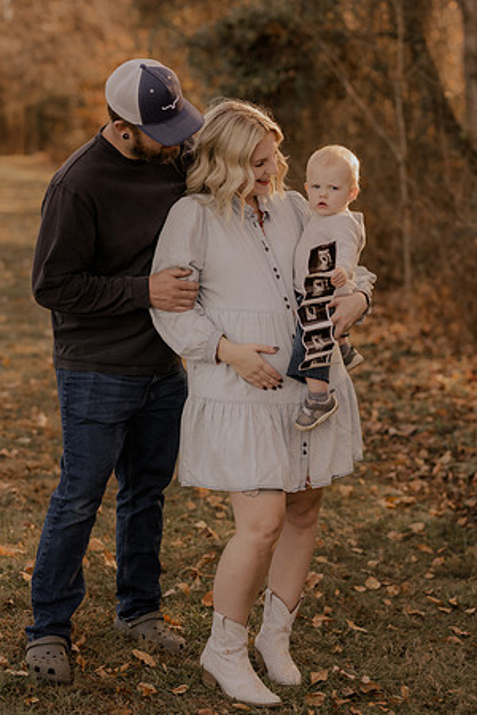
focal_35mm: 85
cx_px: 238
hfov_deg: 16.1
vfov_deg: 23.9
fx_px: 1689
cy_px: 358
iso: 200
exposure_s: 1/400
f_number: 2.8
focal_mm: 85
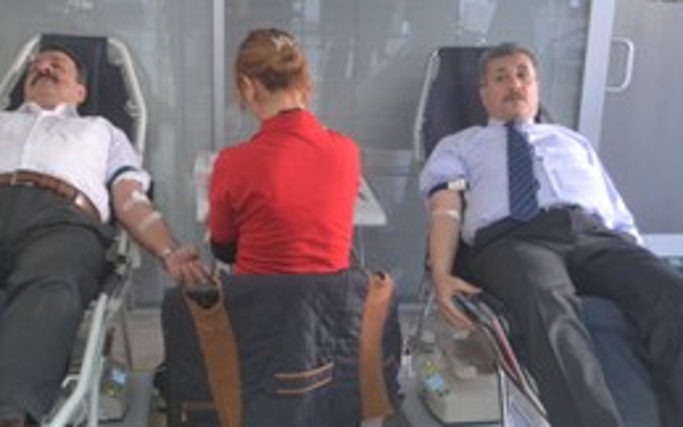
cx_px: 316
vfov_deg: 24.4
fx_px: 987
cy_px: 246
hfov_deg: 38.2
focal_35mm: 53
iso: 2800
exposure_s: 1/250
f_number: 3.8
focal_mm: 20
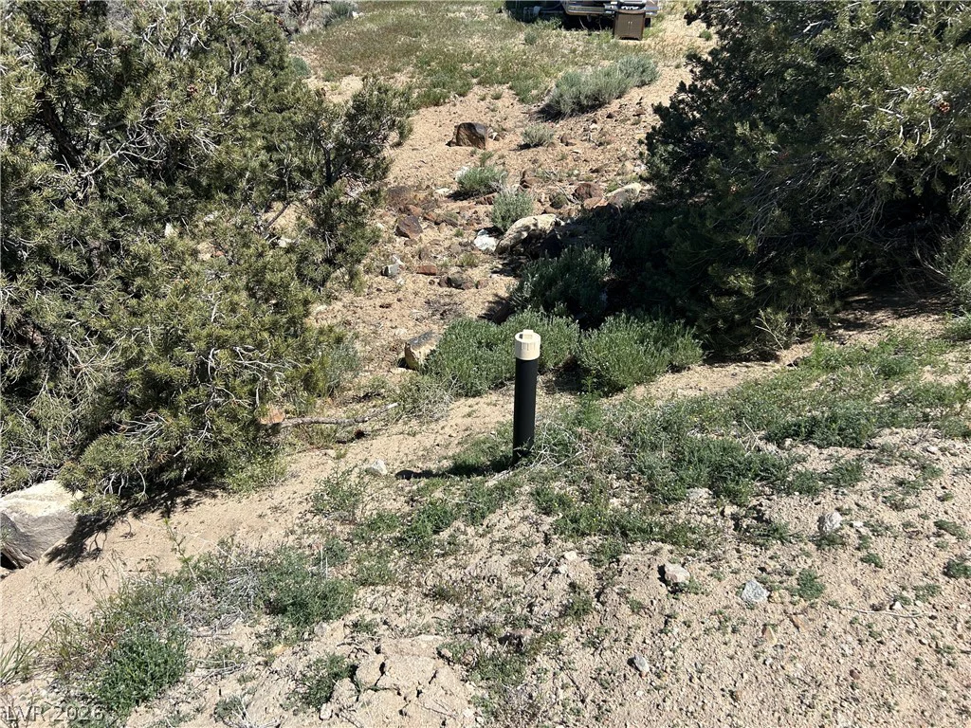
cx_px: 486
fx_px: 729
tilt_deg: -34.7
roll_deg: -2.1
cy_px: 364
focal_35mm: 26
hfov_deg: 67.3
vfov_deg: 53.1
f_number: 1.5
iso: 50
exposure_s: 1/4444
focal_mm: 5.7
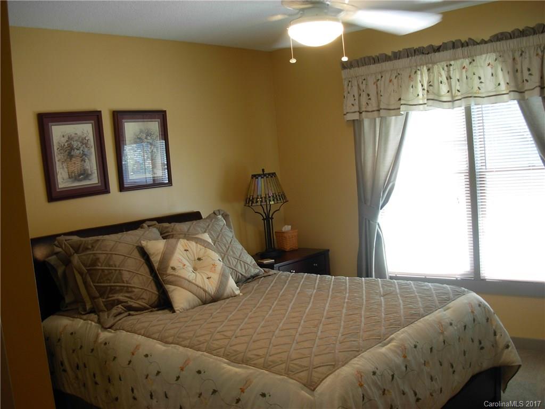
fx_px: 598
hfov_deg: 49.0
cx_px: 272
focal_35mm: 38
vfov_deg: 37.7
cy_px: 204
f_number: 2.9
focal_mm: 6.3
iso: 79
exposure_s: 1/6.9
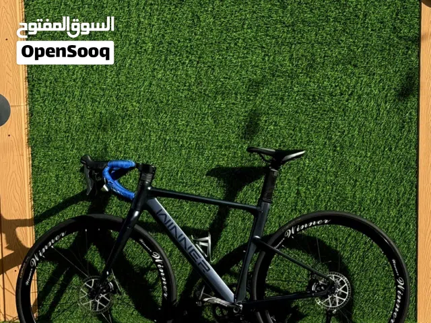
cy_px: 162
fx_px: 598
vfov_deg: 30.3
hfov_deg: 39.7
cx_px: 216
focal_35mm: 48
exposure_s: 1/2865
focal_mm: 6.76
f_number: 1.78
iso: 100
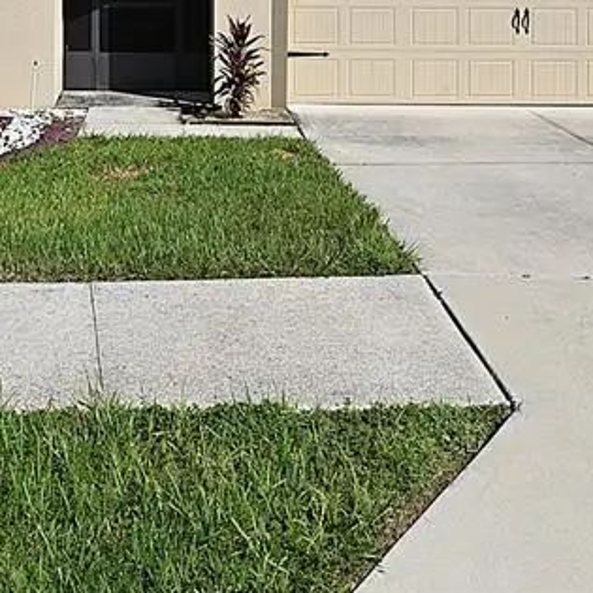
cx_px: 269
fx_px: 911
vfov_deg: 32.1
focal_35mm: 47
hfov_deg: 36.0
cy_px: -47
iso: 100
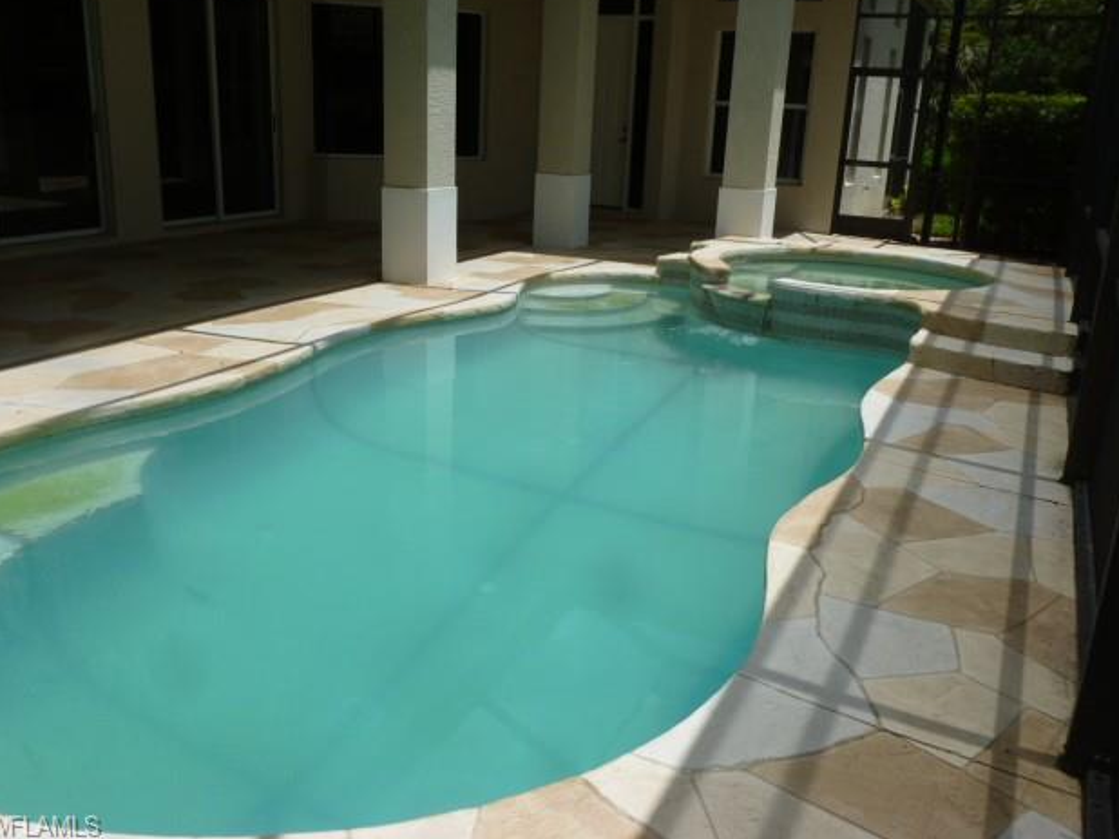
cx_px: 545
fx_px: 937
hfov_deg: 61.7
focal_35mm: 29
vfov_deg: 48.2
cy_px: 408
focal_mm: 5
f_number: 3.3
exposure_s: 1/1300
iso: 100
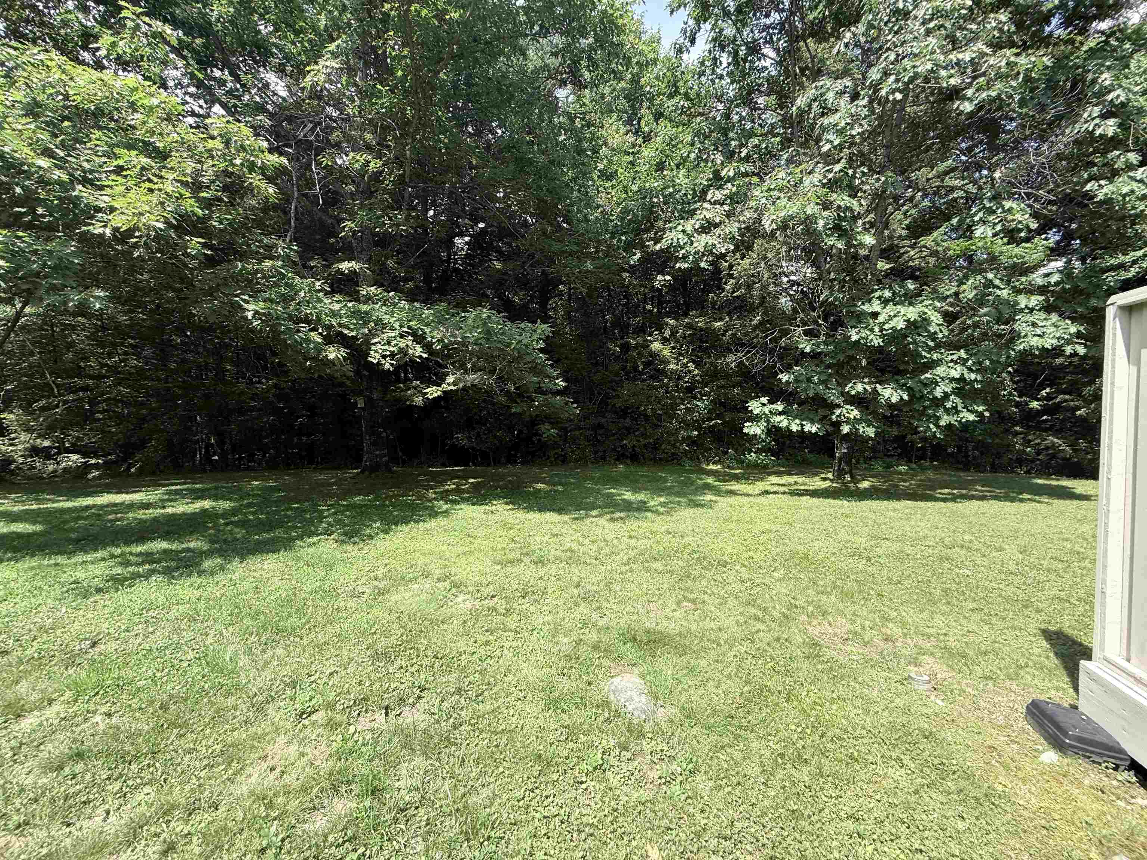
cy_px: 430
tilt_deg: -0.3
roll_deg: +0.3
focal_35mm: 14
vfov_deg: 85.7
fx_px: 464
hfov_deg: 102.1
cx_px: 574
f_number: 2.2
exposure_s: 1/901
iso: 50
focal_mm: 2.22
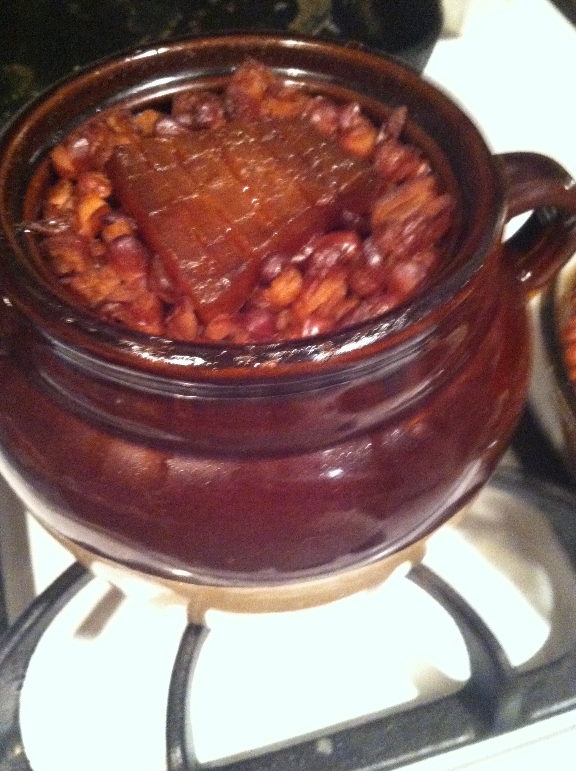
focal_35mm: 39
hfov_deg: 36.7
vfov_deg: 47.9
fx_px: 868
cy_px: 374
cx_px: 278
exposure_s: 1/15
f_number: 2.8
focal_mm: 3.85
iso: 1000
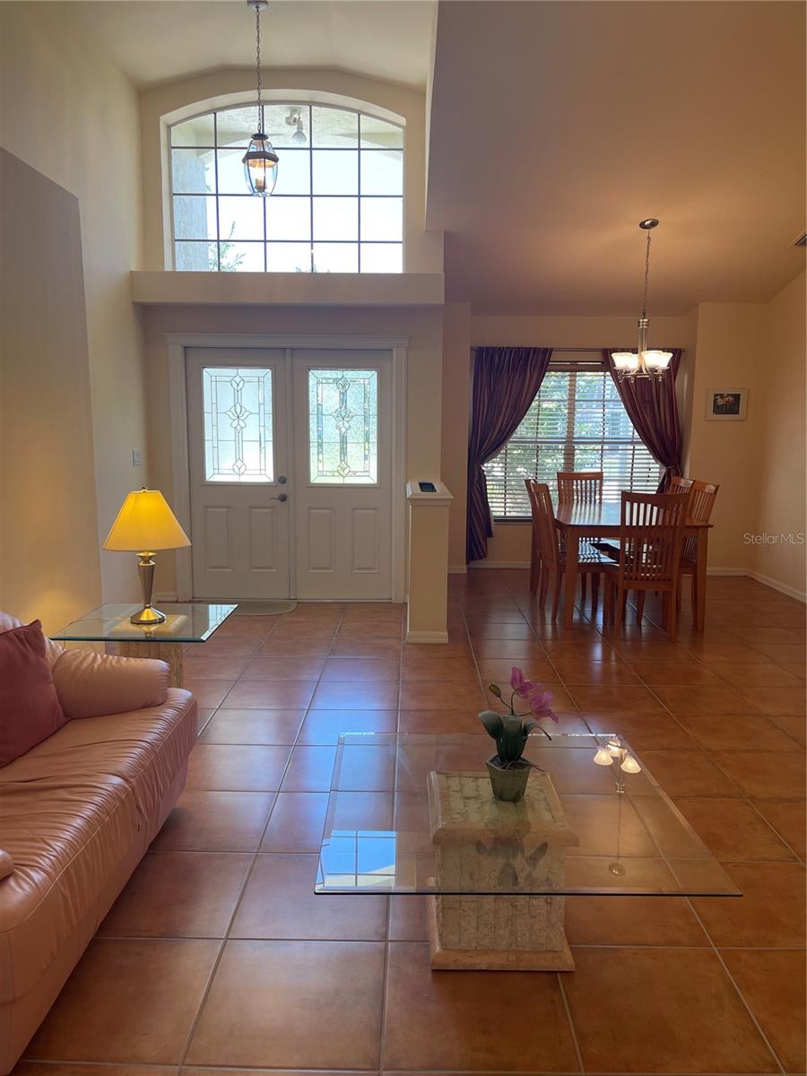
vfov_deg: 69.4
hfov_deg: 54.9
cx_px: 404
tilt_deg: -8.4
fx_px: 777
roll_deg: -0.1
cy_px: 538
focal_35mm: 25
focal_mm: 5.1
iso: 50
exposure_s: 1/120
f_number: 1.6
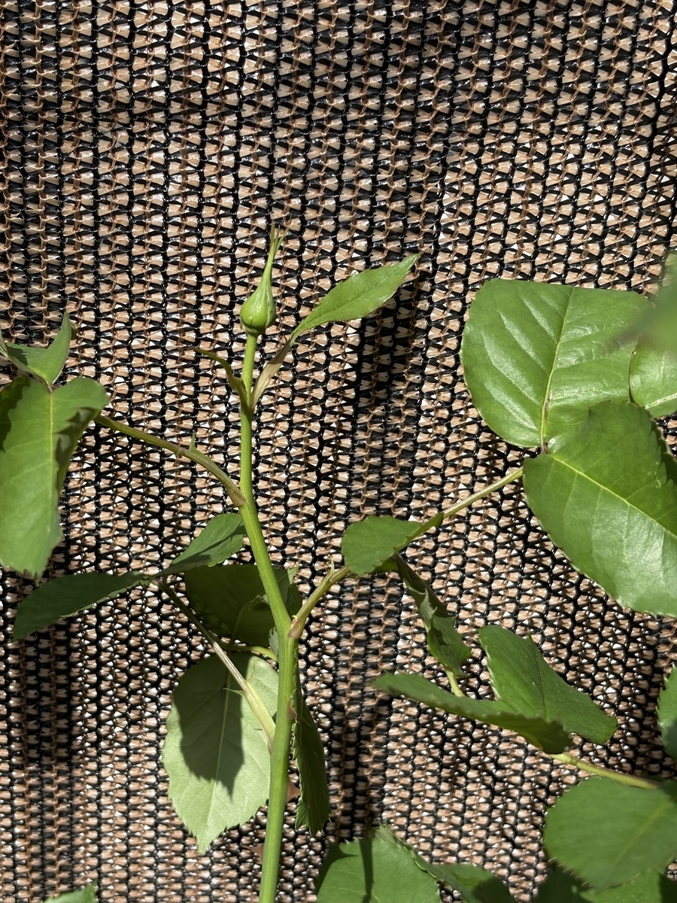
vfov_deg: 36.8
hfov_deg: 28.0
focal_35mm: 52
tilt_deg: -26.9
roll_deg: -2.3
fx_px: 1356
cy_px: 452
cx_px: 338
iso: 32
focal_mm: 5.96
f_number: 1.6
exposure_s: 1/1626
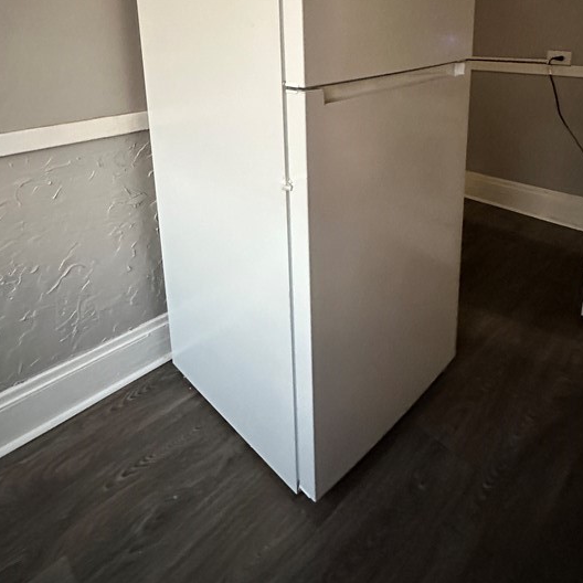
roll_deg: +0.0
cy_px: 116
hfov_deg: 65.0
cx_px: 288
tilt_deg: -13.0
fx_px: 457
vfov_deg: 59.8
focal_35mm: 24
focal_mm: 2.22
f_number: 2.2
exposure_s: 1/60
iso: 1000
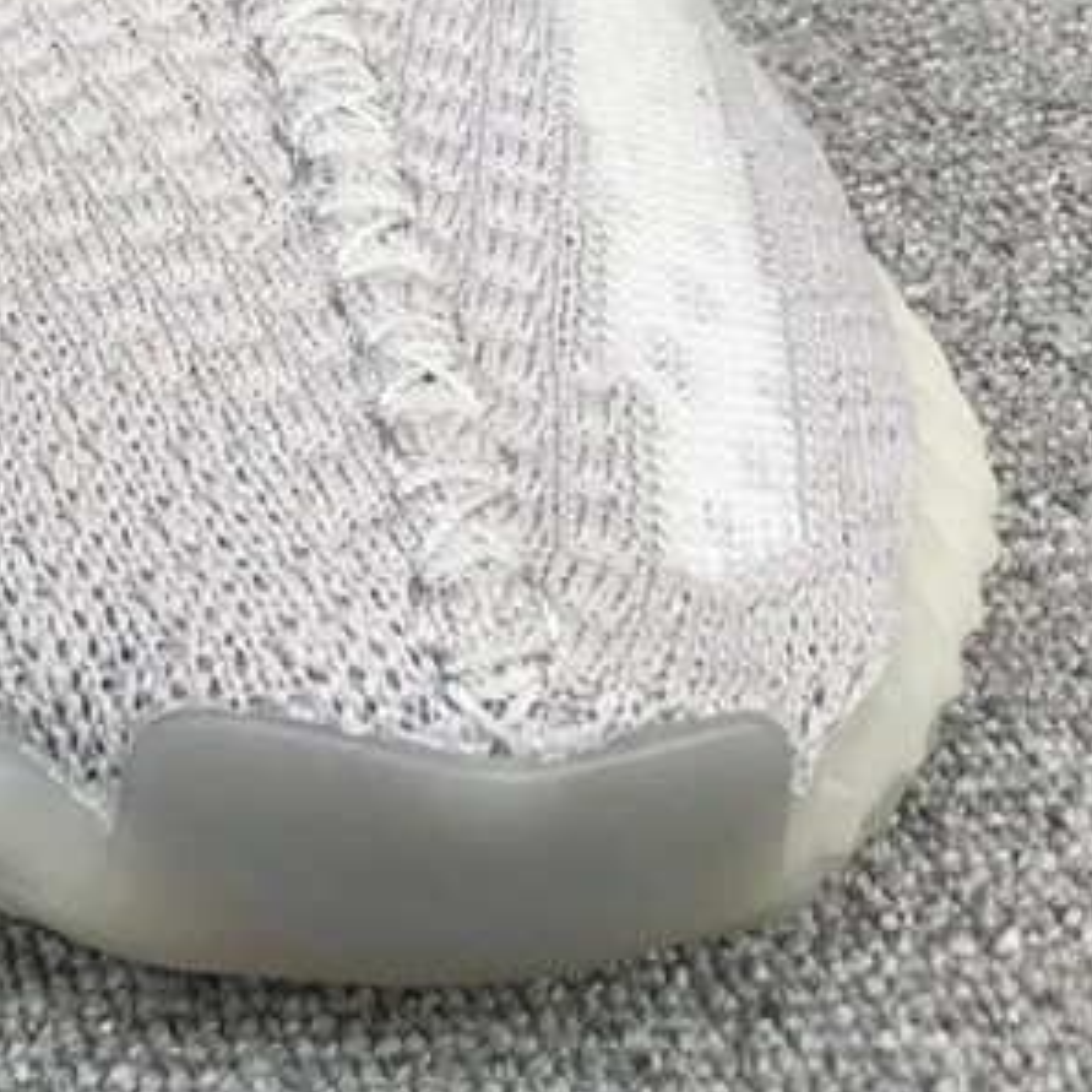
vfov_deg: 20.2
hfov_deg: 19.2
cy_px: -6
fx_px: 2962
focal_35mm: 83
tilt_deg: -19.5
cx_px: -357
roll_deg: +0.1
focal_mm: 3.3
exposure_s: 1/250
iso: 25
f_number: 2.4
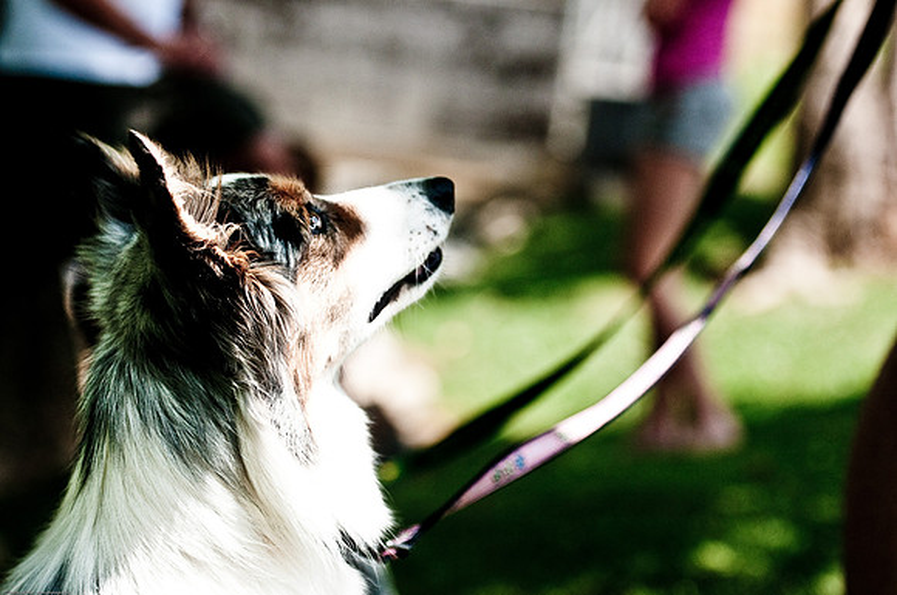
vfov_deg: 13.0
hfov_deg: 19.5
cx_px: 448
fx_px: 2613
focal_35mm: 105
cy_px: 298
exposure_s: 1/4000
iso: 200
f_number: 2.8
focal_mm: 70
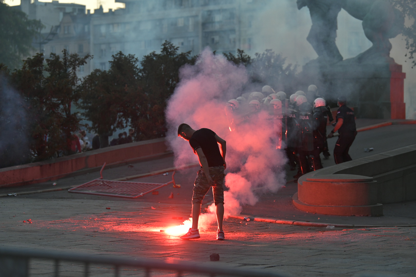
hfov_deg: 17.1
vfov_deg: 11.4
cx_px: 208
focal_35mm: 120
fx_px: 1387
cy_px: 138
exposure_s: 1/500
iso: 2000
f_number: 4
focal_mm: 120
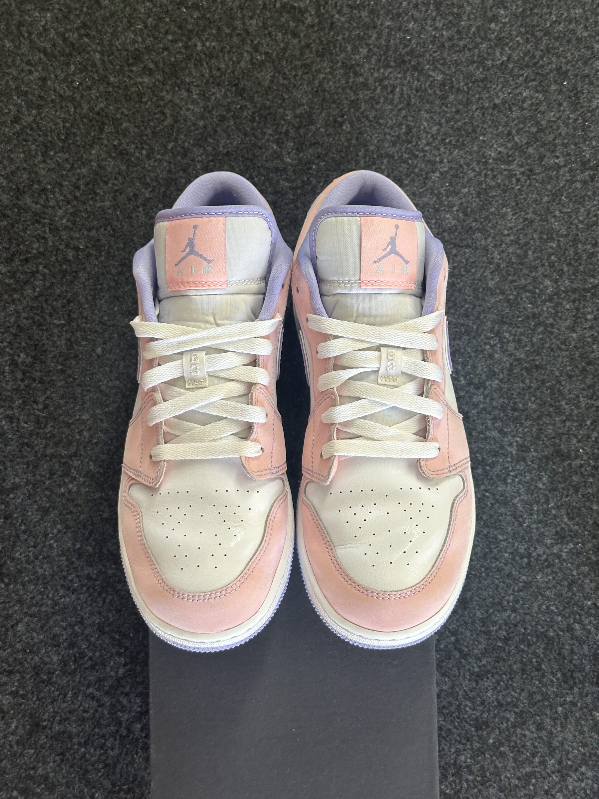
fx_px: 1107
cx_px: 300
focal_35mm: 48
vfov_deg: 39.7
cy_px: 400
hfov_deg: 30.3
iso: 80
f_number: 1.78
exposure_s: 1/50
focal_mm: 6.86
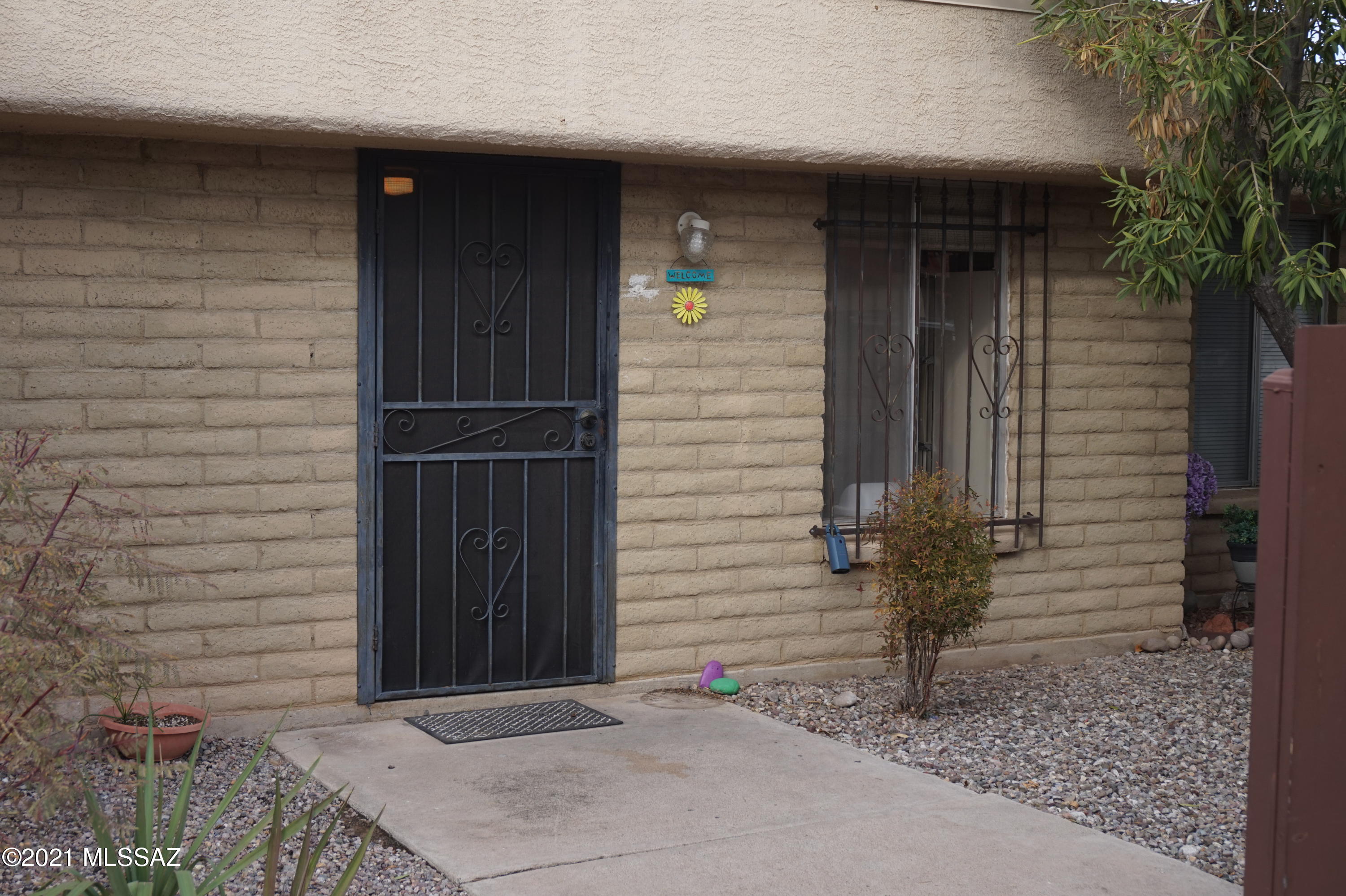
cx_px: 673
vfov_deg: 28.0
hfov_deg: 41.1
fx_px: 1794
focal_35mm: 48
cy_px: 448
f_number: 6.3
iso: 100
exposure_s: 1/200
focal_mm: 32
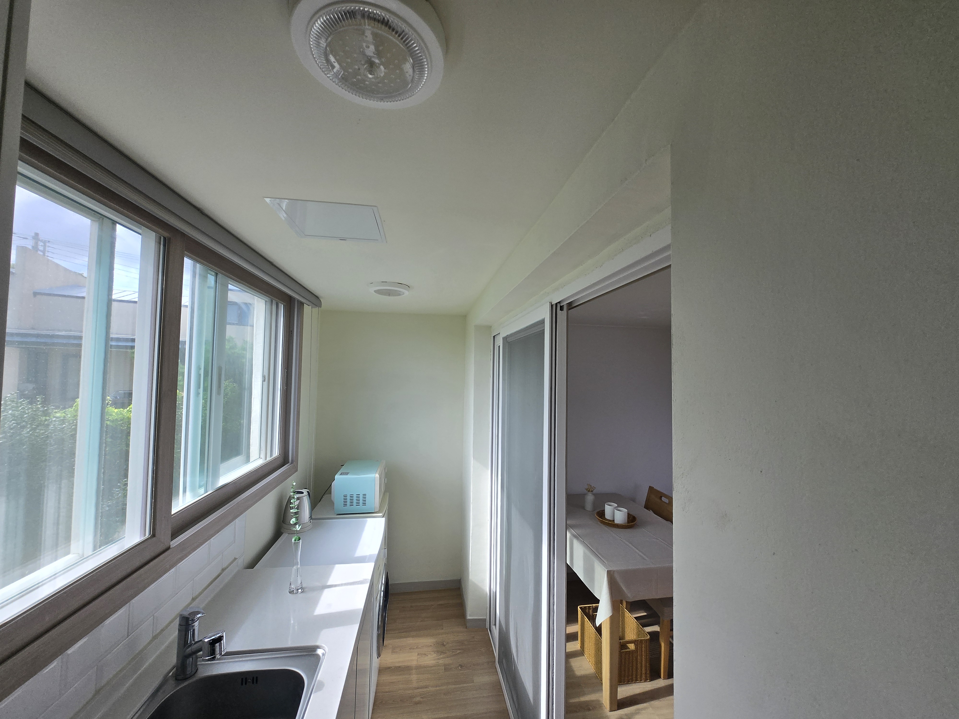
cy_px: 360
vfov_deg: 89.9
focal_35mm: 13
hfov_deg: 106.2
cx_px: 480
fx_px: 360
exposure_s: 1/359
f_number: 2.2
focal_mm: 1.7
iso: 64
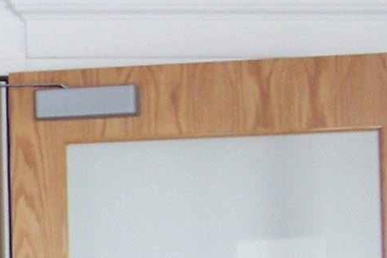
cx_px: -381
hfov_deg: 10.1
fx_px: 2020
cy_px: 278
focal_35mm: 188
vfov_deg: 7.3
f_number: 2.7
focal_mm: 5.6
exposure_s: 1/60
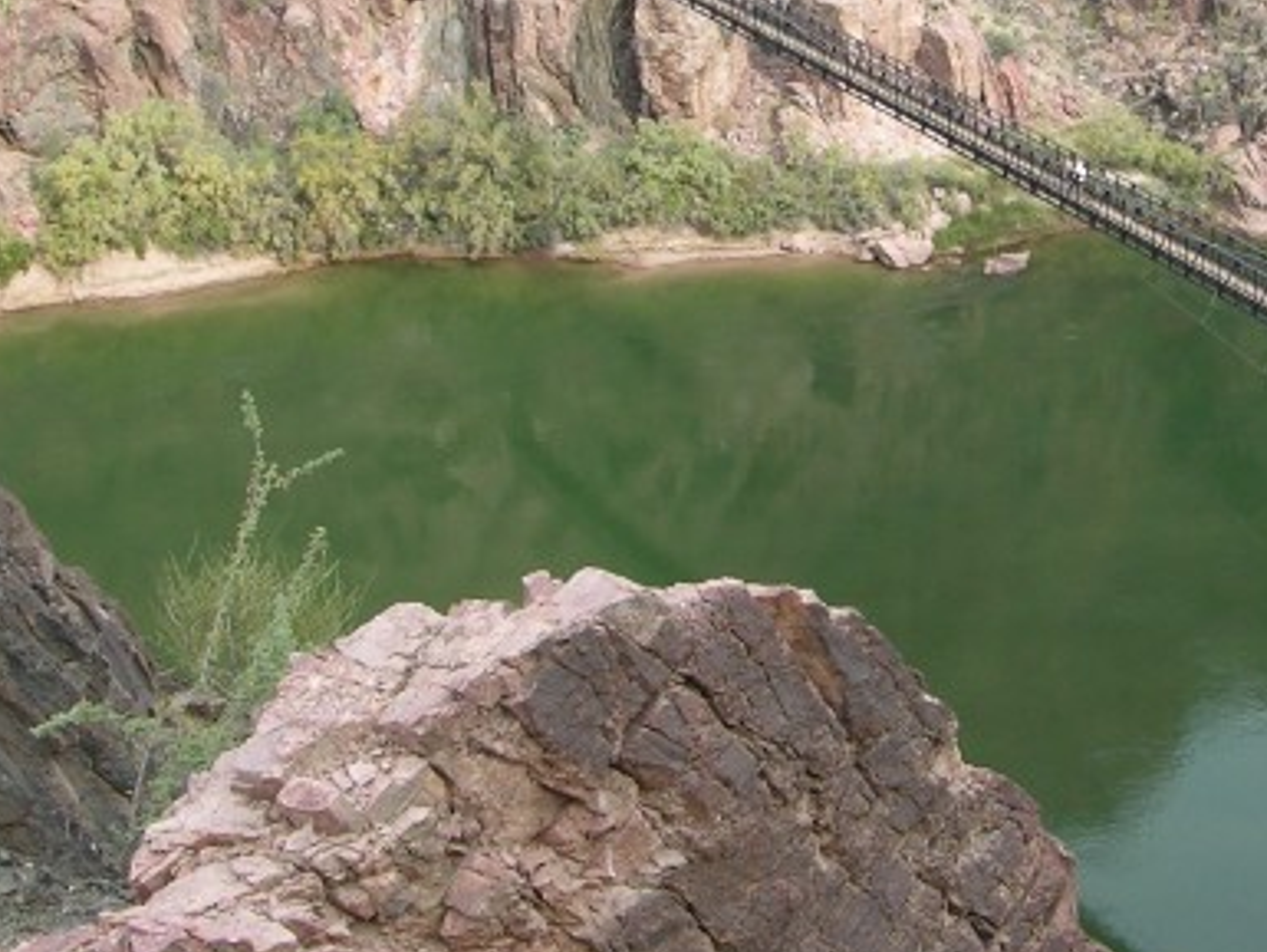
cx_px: 826
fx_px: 3405
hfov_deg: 21.0
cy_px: 155
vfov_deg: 15.8
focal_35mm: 93
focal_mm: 8.9
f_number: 4.5
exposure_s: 1/101
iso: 50
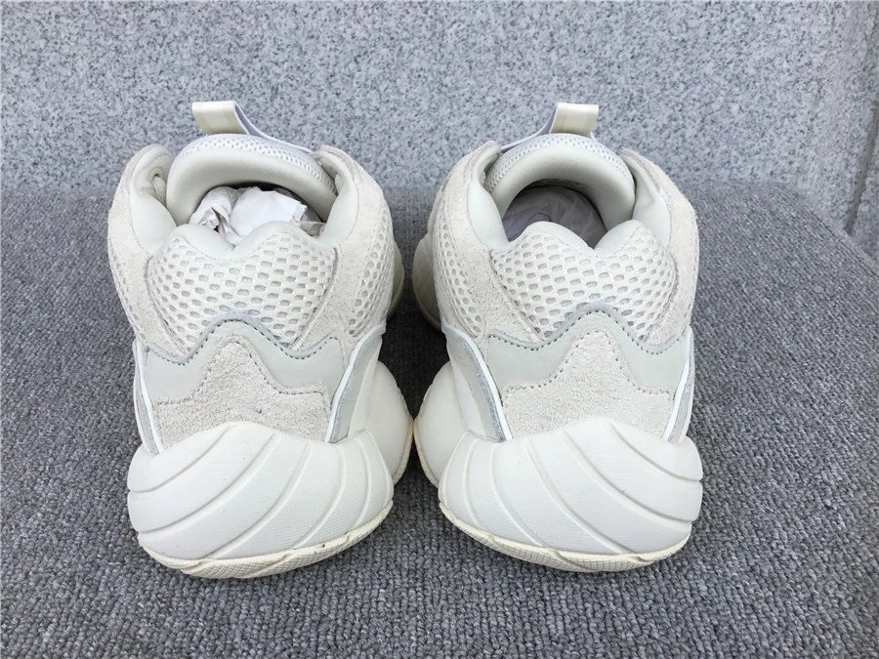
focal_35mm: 31
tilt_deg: -30.5
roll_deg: +0.3
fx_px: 787
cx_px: 440
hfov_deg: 58.4
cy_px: 330
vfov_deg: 45.4
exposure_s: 1/529
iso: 25
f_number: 2.4
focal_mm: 3.3
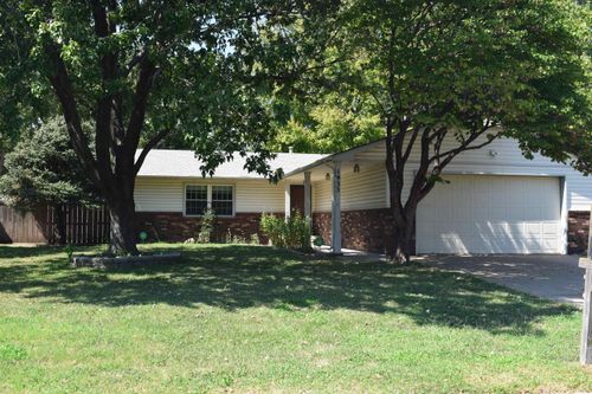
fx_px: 641
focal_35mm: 39
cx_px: 296
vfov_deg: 34.2
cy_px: 197
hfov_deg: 49.6
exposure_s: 1/250
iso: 400
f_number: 10
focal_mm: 26
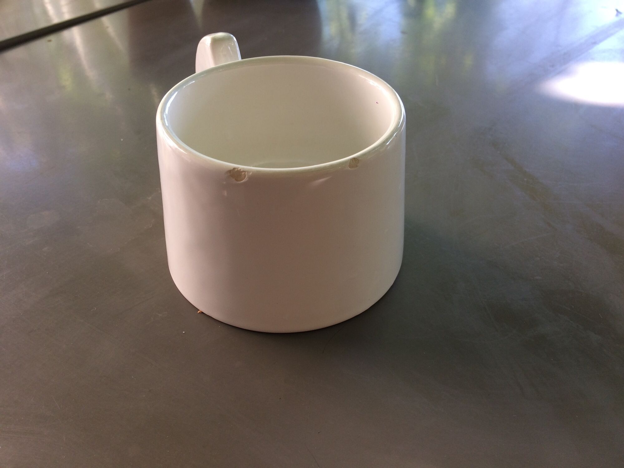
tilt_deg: -41.3
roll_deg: -2.7
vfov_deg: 48.2
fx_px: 523
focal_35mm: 29
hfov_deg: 61.7
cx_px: 312
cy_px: 234
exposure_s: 1/100
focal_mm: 4.15
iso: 50
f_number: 2.2
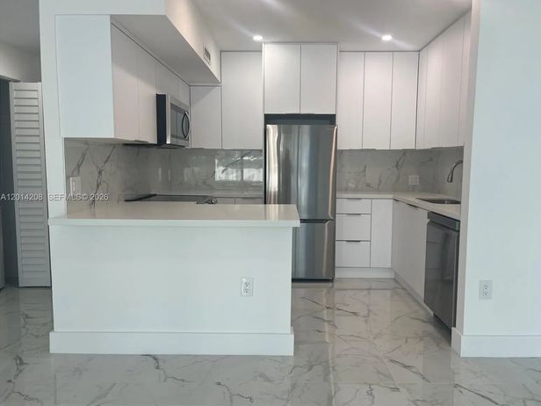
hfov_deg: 65.3
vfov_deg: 51.3
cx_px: 280
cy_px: 198
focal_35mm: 27
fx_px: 422
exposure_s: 1/121
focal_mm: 5.1
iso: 40
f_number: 1.6
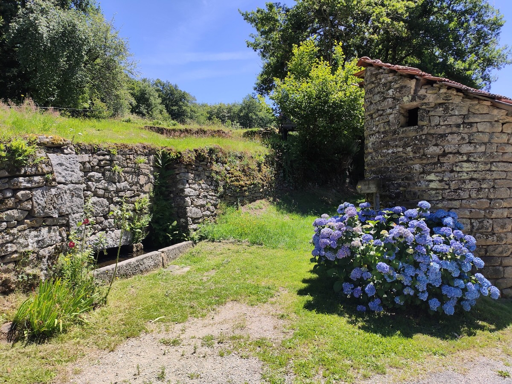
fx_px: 385
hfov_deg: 67.3
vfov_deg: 53.1
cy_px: 192
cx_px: 256
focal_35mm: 26
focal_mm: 4.77
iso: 112
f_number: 1.75
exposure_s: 1/1151
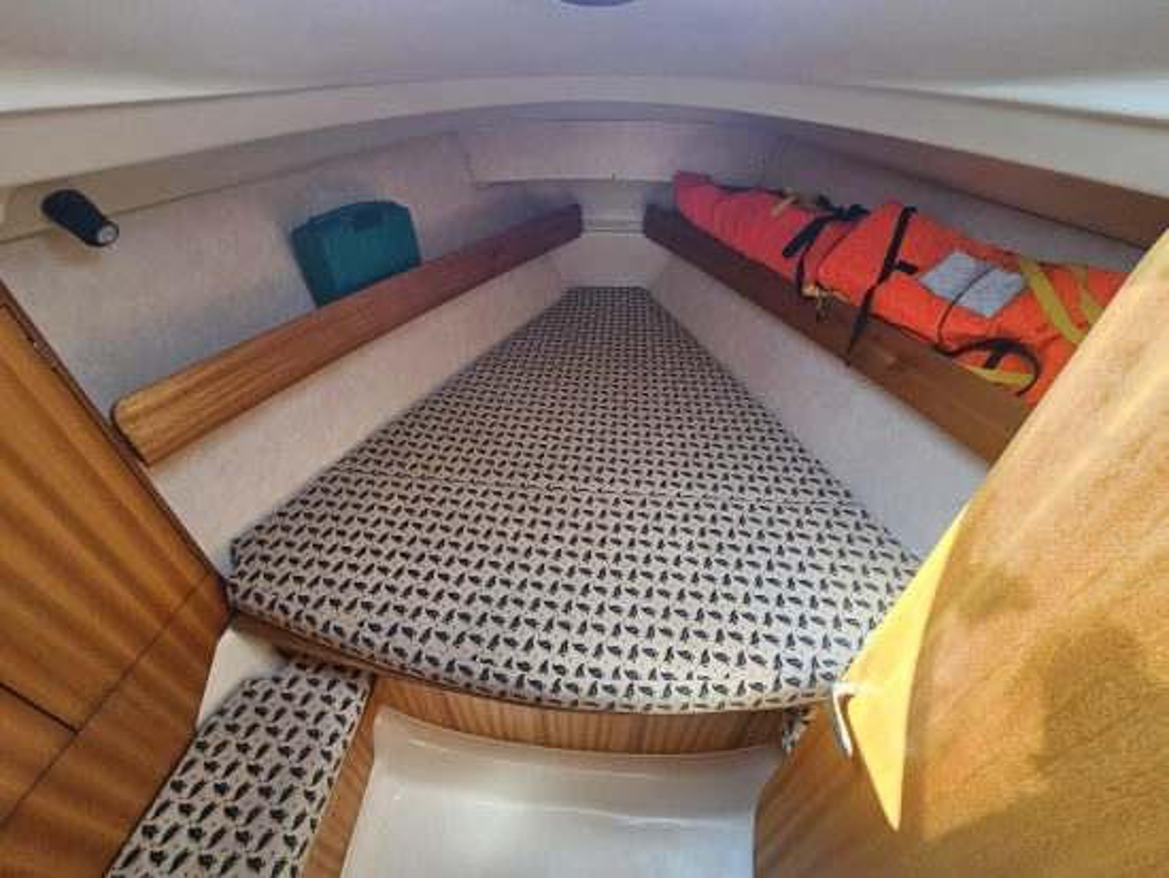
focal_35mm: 13
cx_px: 584
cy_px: 439
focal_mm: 2.2
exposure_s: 1/190
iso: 125
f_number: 2.2
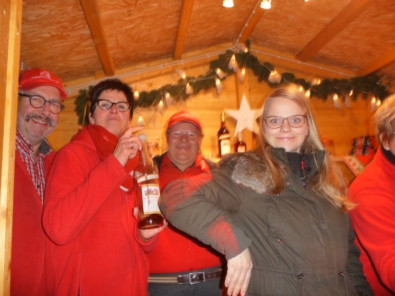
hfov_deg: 60.0
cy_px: 145
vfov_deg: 46.8
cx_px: 191
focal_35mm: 30
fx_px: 342
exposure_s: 1/30
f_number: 3.3
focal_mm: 4.7
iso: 200
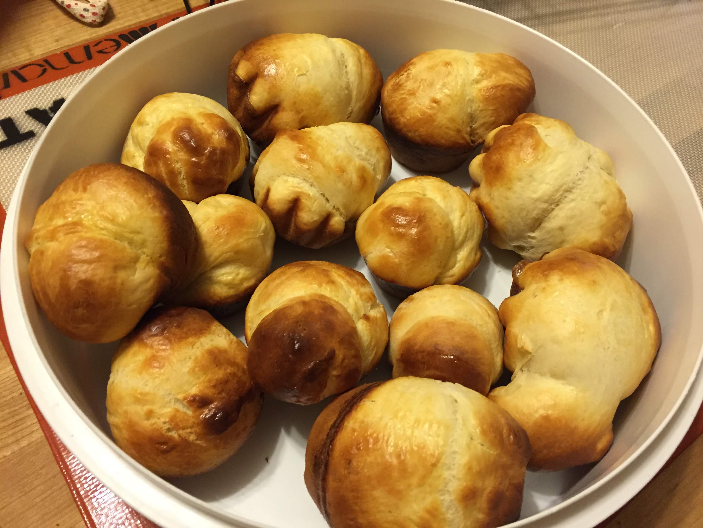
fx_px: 589
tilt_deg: -55.7
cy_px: 264
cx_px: 352
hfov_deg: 61.7
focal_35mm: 29
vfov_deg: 48.2
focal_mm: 4.15
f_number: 2.2
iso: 200
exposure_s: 1/30
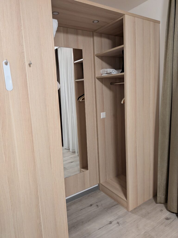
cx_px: 89
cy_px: 119
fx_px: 165
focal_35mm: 24
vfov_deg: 71.6
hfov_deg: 56.8
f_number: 1.7
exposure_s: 1/33.3
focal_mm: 4.53
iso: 325
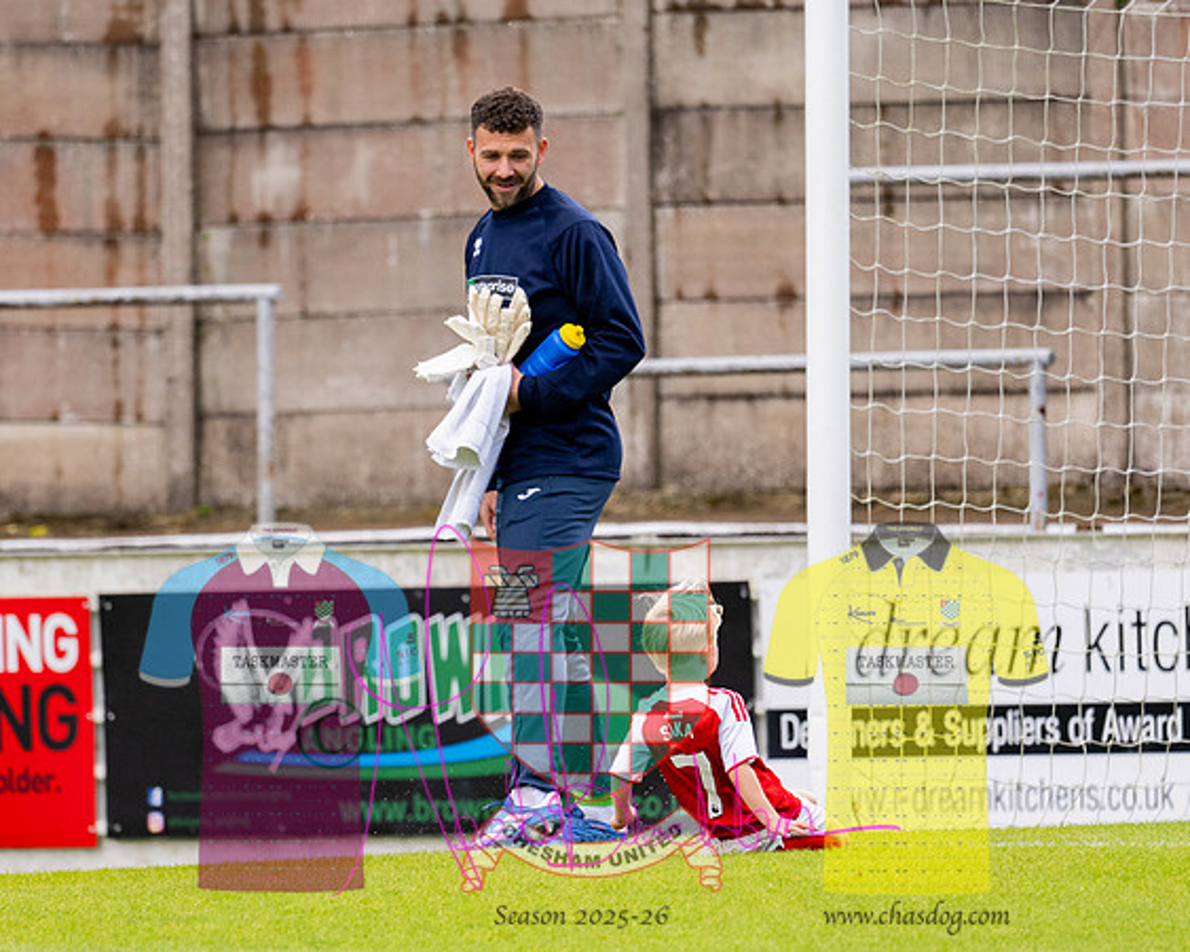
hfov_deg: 2.5
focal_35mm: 783
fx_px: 27552
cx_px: 420
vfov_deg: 2.0
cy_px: 564
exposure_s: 1/1600
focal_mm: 400
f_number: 4.5
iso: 500
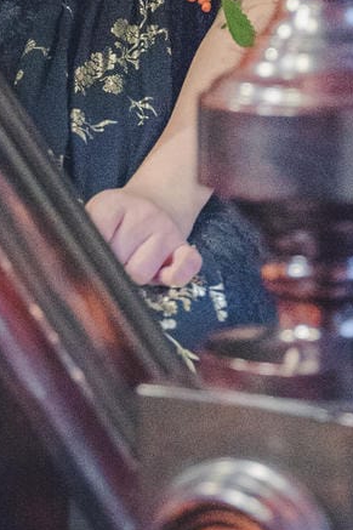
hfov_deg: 6.5
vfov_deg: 9.4
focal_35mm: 210
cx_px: 289
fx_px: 3091
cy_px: -374
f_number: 2.8
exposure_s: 1/200
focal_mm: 51
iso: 3200
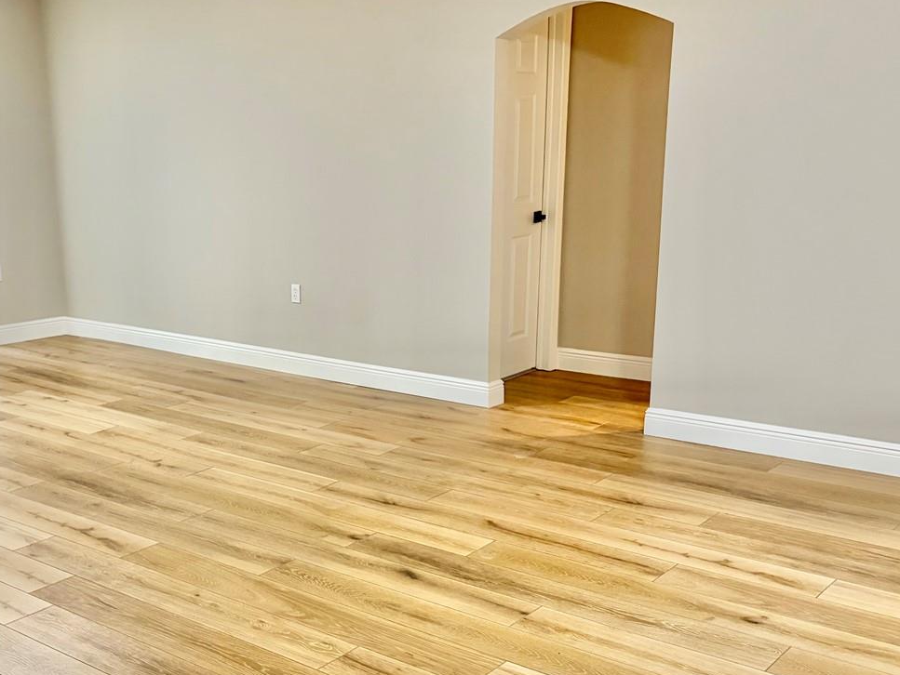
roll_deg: +2.1
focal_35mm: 43
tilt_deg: -14.6
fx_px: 1118
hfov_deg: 43.1
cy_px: 433
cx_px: 290
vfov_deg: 33.4
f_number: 1.6
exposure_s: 1/60
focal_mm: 5.96
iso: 200
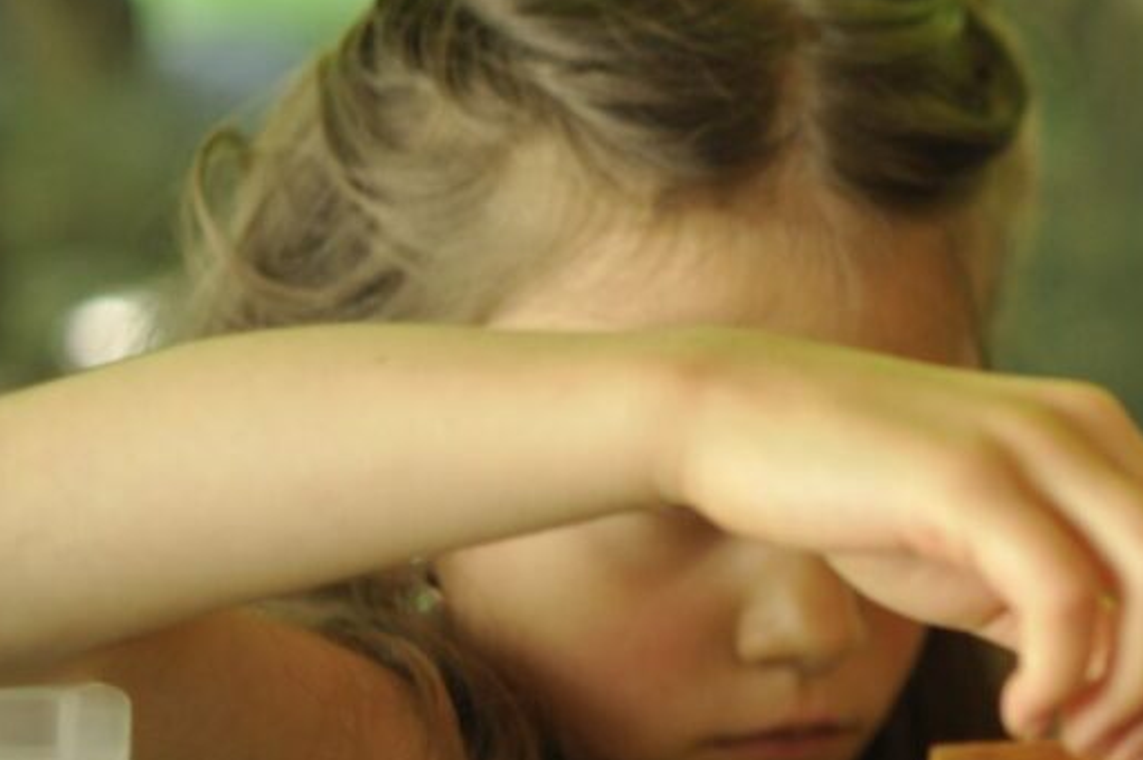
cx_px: 1322
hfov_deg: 16.1
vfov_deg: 11.1
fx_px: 3908
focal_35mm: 123
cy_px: 450
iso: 320
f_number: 1.8
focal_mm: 35
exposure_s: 1/80
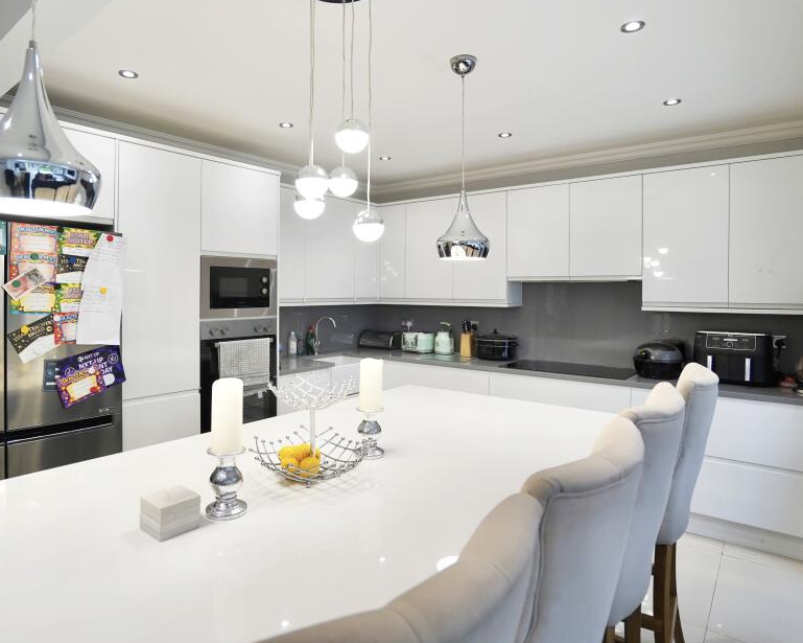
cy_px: 293
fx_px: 475
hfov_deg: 80.4
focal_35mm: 20
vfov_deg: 68.0
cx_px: 394
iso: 320
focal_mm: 16
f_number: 4
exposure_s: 1/160
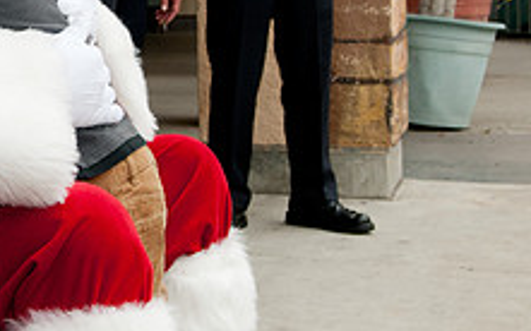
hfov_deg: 17.6
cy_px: -8
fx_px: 1620
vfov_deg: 11.6
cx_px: -135
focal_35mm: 112
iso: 320
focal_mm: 28
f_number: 6.3
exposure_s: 1/160
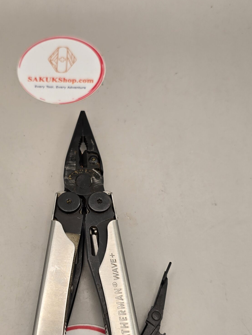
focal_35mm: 40
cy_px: 205
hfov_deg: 35.7
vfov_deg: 46.5
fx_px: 388
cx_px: 87
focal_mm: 6.3
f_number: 1.7
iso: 40
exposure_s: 1/180
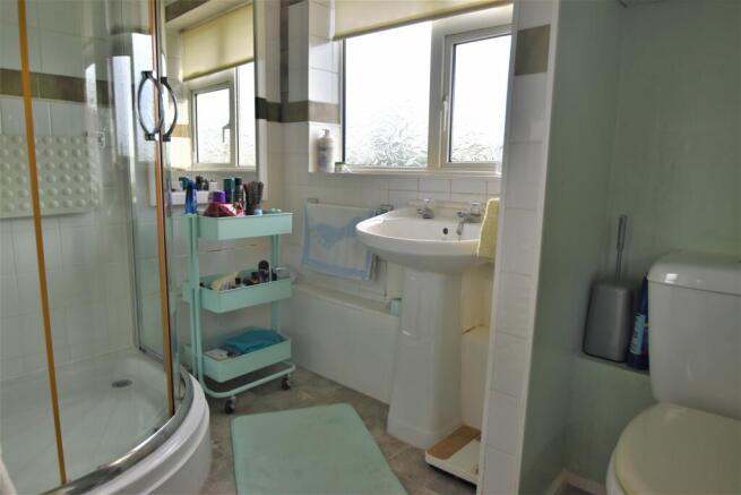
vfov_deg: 56.2
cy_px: 248
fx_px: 463
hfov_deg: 77.3
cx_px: 370
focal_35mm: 22
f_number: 4.5
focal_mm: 15
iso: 400
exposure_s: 1/250
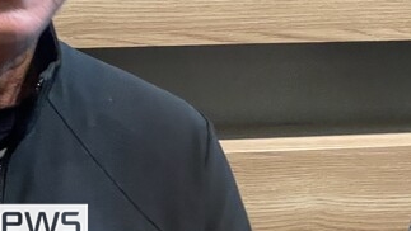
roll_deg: -0.5
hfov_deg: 13.3
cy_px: -62
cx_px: -37
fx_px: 1723
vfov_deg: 7.6
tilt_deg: -4.7
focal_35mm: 158
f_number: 2
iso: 1000
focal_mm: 6
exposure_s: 1/32
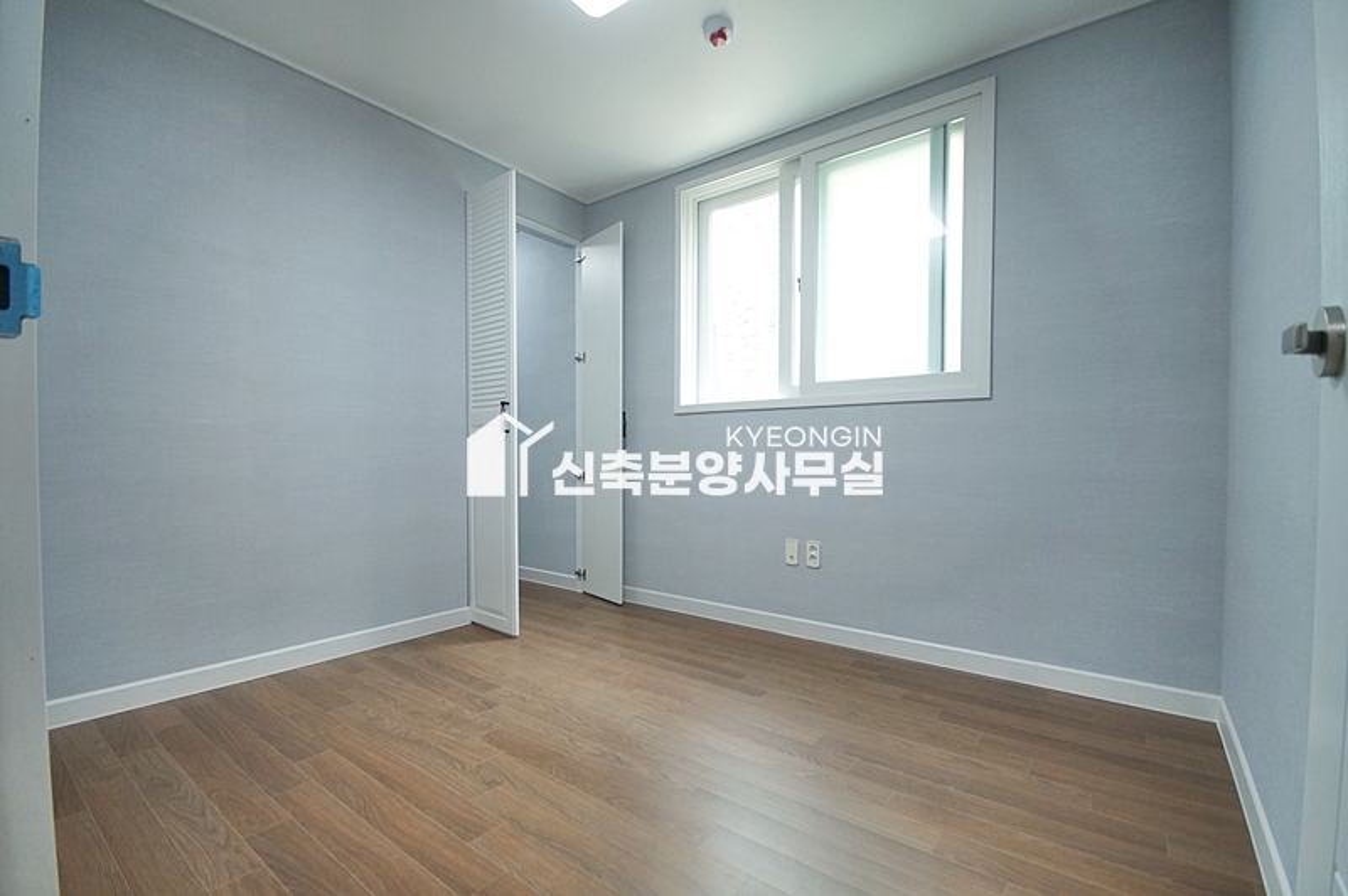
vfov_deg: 77.2
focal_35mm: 15
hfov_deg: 100.4
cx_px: 674
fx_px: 561
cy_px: 448
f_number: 5.6
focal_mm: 10
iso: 800
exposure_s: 1/50
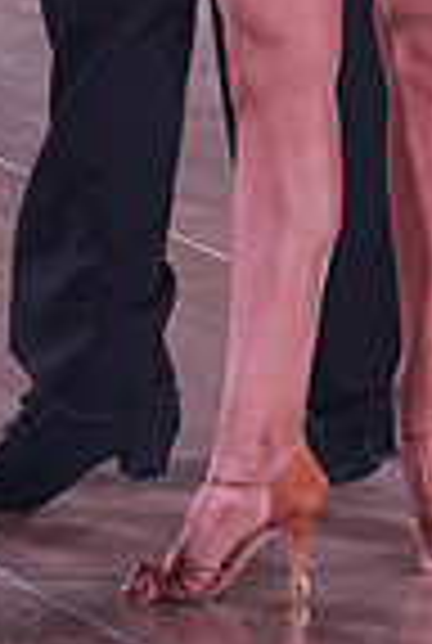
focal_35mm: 522
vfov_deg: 3.9
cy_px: -338
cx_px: 335
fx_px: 9350
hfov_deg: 2.6
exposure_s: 1/400
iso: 1250
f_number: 4
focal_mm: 86
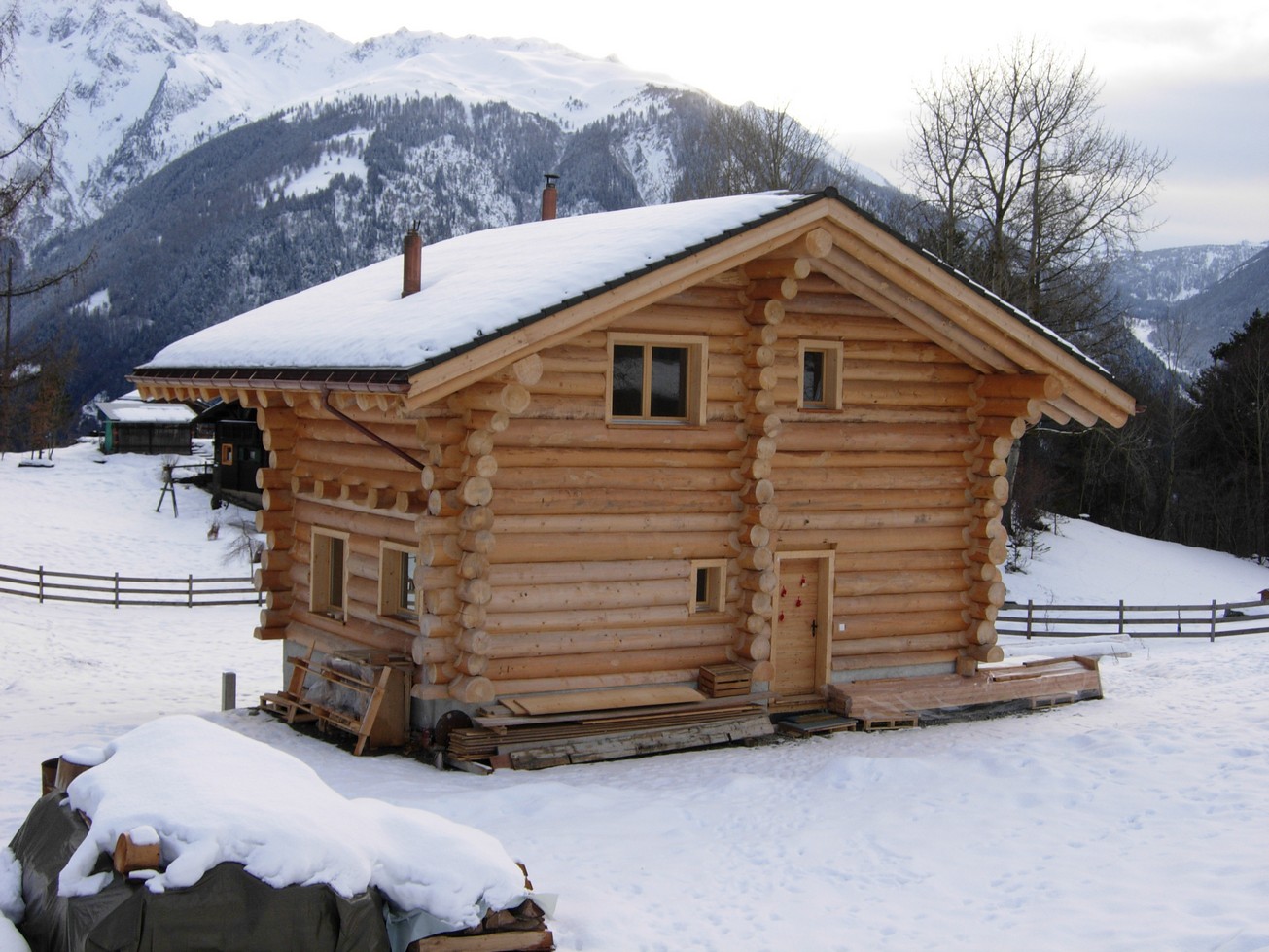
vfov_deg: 30.3
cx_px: 634
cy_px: 476
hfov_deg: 39.7
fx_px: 1760
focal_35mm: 48
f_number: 4.3
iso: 50
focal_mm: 10.1
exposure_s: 1/148
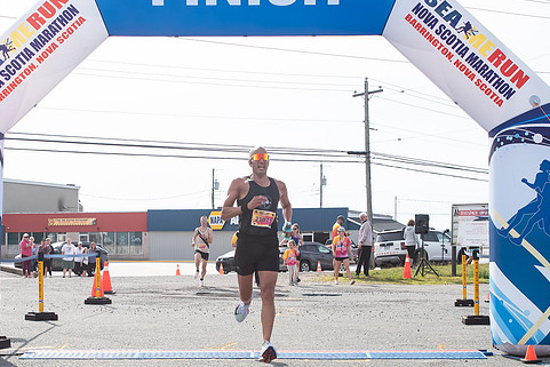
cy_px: 231
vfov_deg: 19.4
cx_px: 240
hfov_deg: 28.8
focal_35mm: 70
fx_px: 1070
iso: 800
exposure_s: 1/3200
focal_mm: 31
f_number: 4
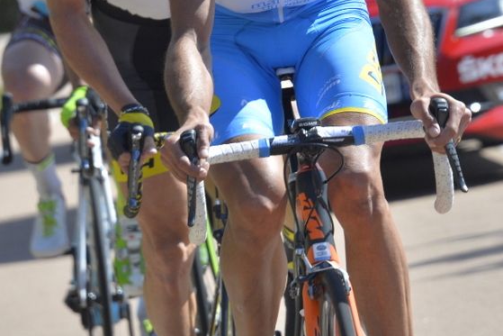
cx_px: 237
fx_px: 9014
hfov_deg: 3.2
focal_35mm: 645
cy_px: 14
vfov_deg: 2.1
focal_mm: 300
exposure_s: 1/1000
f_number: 10
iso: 500
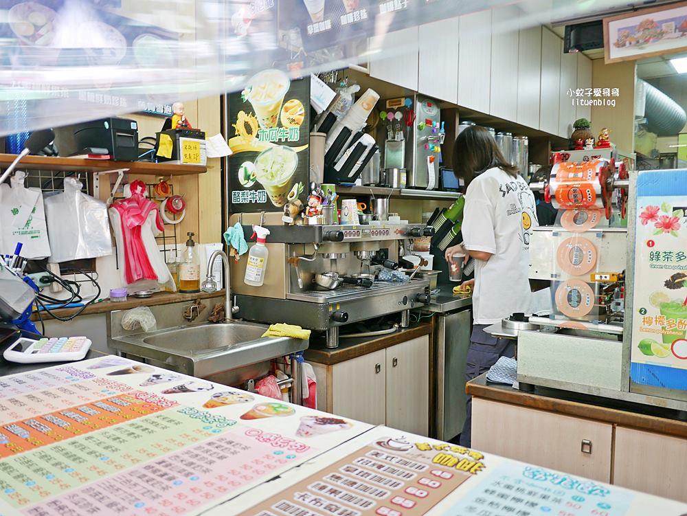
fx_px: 556
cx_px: 344
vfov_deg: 49.8
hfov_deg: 63.4
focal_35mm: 28
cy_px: 258
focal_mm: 14
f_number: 2.5
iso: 200
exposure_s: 1/60
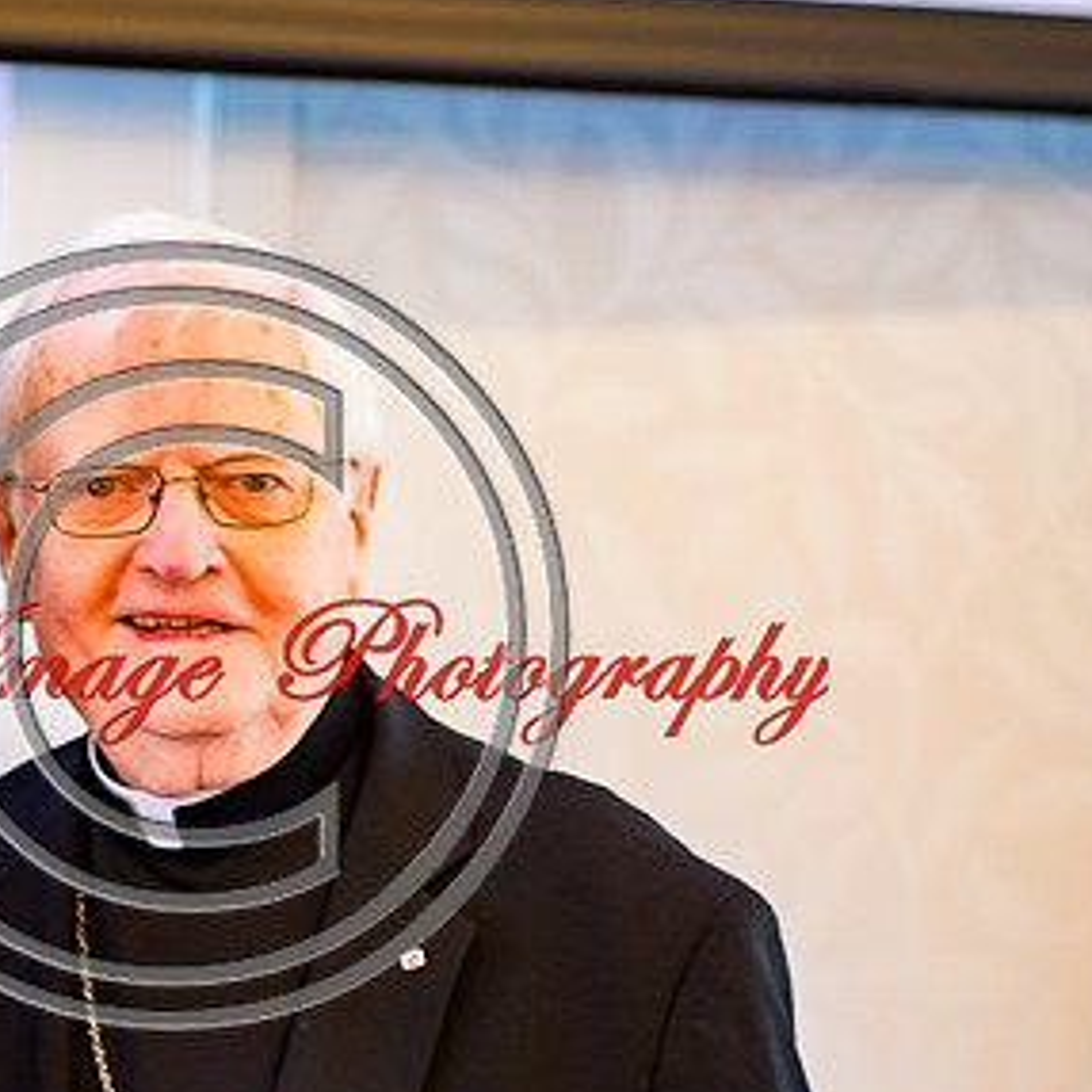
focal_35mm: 181
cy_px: 662
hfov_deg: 9.6
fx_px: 6460
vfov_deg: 9.7
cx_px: 172
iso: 400
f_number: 2.2
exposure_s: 1/80
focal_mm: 105
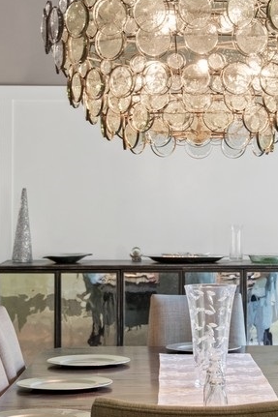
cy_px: 233
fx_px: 1090
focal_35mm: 94
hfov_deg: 14.5
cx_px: 209
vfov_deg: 21.7
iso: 400
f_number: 8
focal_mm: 30
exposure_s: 1/13
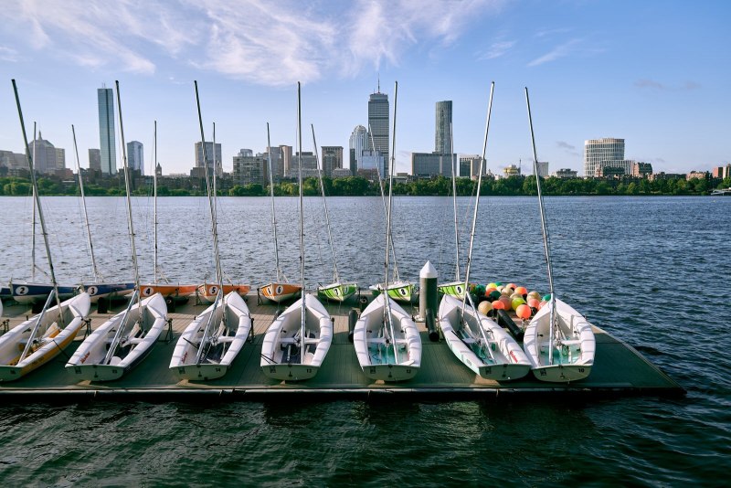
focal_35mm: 26
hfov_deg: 69.4
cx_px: 366
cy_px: 244
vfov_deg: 49.6
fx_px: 528
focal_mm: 26
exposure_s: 1/320
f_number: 4
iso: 64
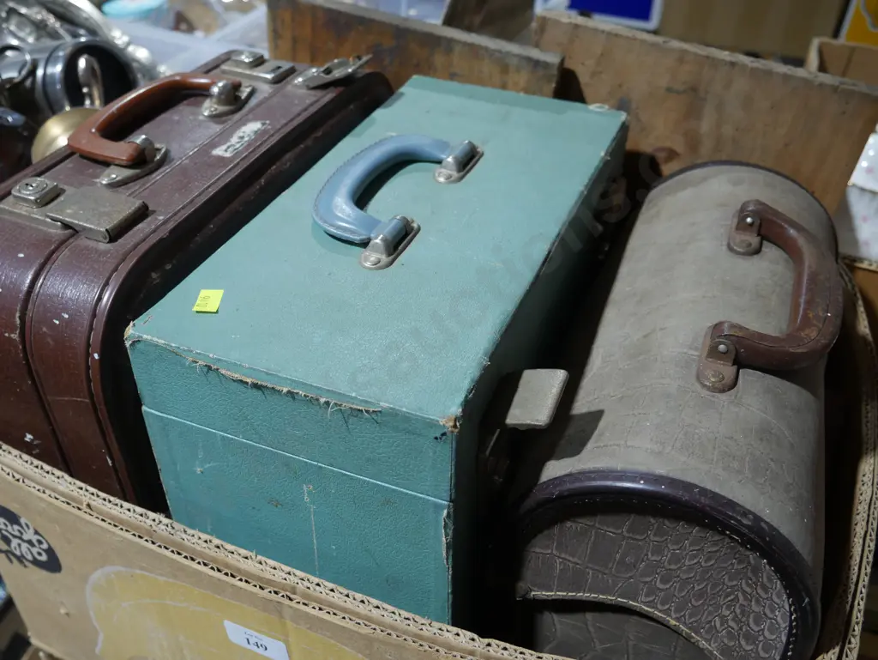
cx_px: 439
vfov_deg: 44.2
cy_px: 330
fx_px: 812
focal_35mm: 32
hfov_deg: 56.8
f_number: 3.6
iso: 400
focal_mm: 16
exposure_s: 1/60
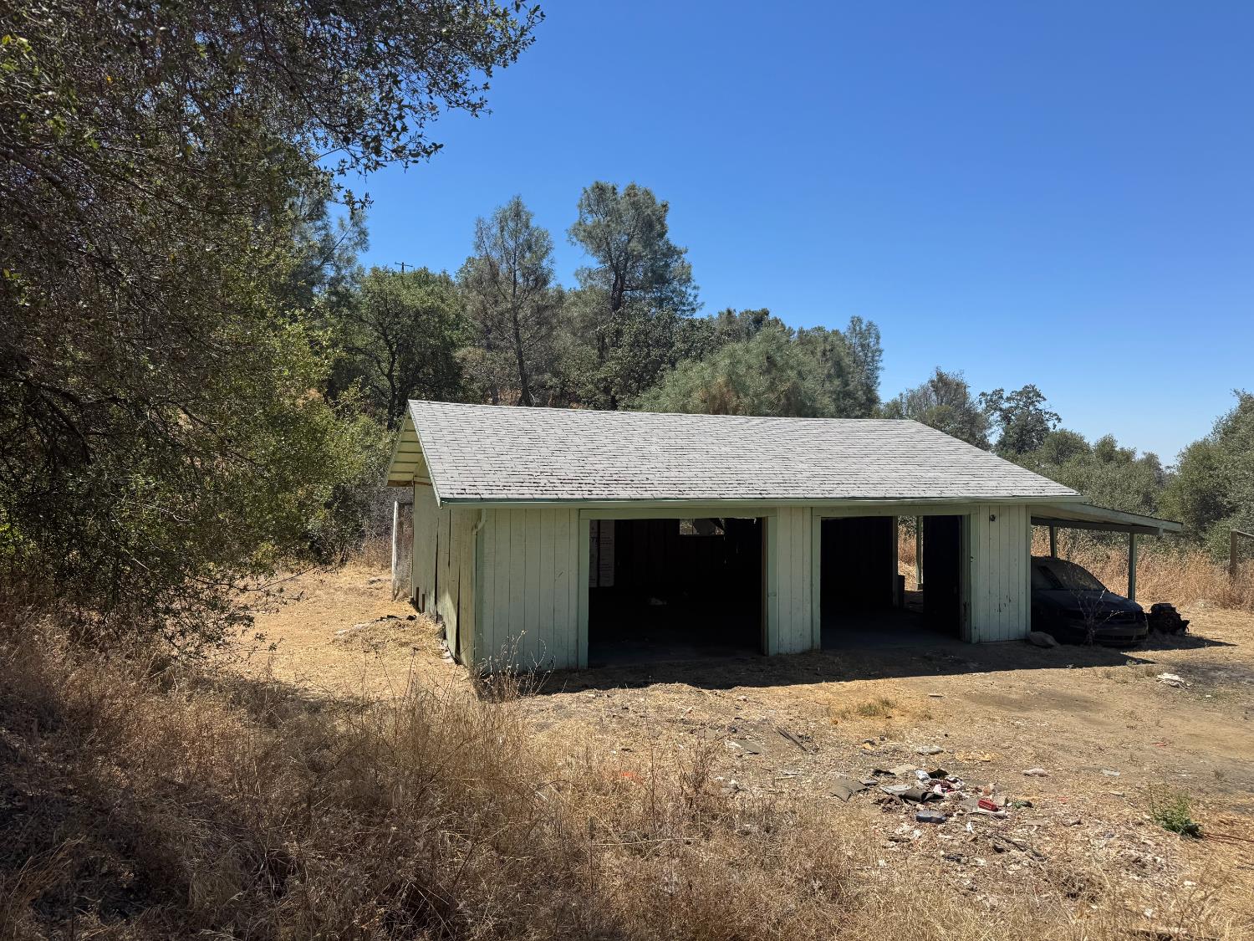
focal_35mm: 24
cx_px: 627
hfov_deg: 71.6
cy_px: 470
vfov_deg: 56.8
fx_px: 869
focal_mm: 6.76
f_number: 1.78
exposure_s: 1/4049
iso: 80
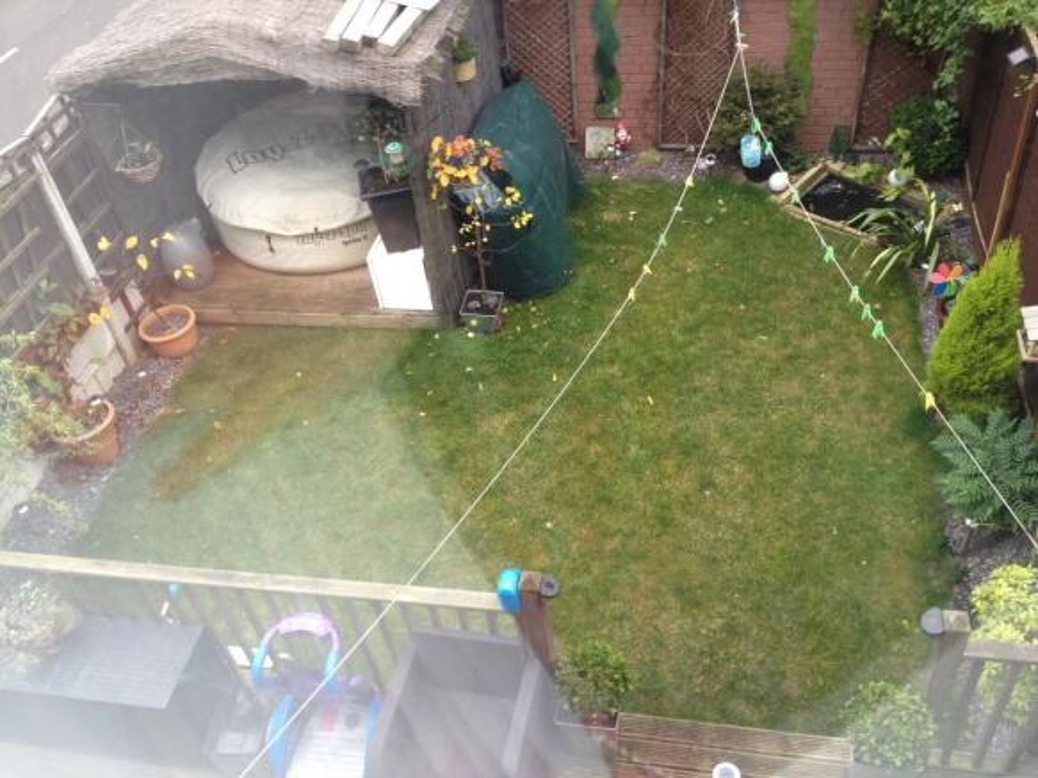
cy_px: 389
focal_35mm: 35
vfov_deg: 40.7
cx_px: 519
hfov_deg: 52.6
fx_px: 1049
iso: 64
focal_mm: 4.28
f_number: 2.4
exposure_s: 1/60
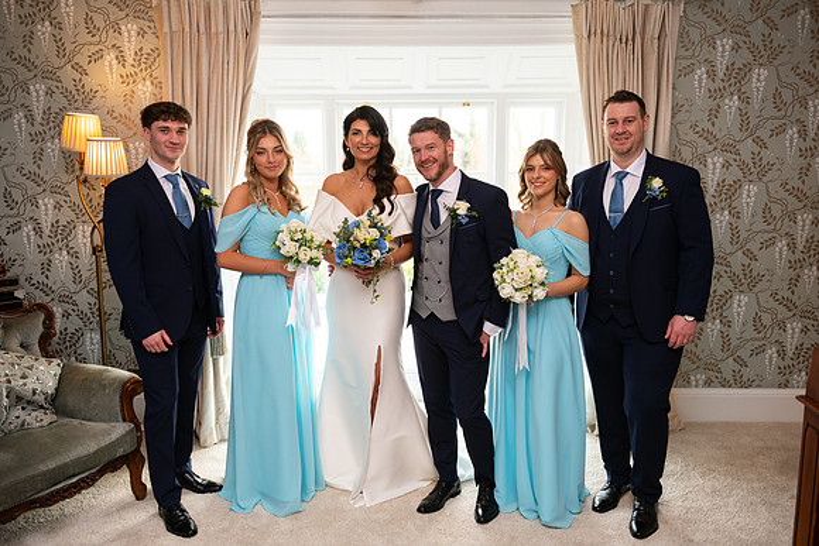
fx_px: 656
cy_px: 275
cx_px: 398
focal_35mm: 29
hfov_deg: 64.0
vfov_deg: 45.2
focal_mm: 28
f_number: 3.5
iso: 500
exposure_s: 1/160
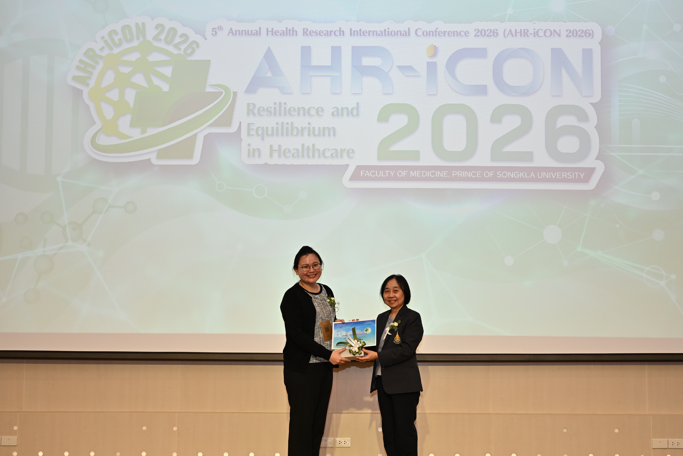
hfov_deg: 49.5
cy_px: 253
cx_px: 369
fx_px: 740
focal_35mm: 39
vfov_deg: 34.2
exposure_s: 1/200
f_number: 4
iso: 800
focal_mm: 34
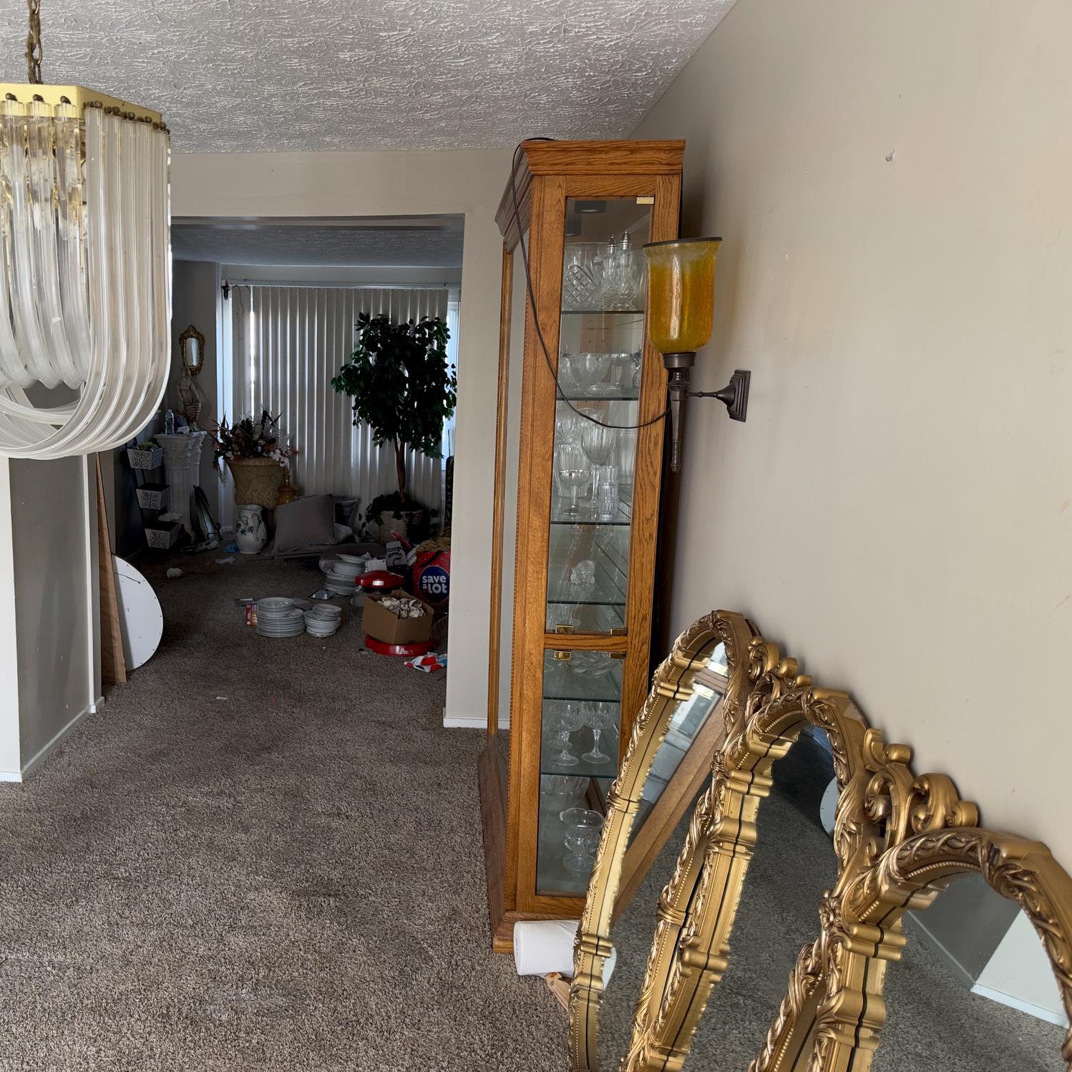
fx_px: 1016
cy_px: 546
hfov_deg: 54.5
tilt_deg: -10.8
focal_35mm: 29
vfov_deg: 55.6
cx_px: 360
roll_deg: -1.0
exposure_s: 1/68
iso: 250
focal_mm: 6.86
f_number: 1.78
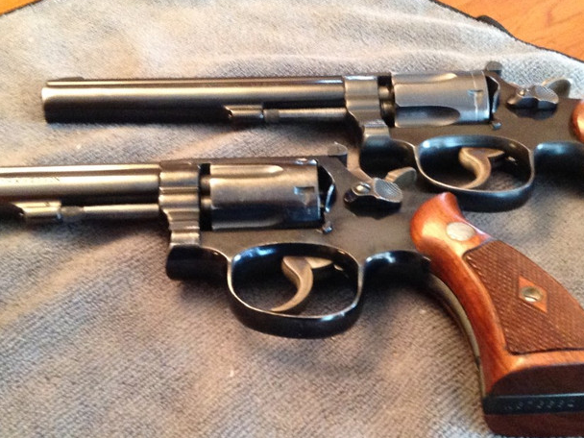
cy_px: 249
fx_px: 979
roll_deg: -7.5
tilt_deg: -44.0
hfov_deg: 33.2
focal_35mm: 58
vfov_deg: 25.2
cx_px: 319
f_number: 2.4
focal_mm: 3.3
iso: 200
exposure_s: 1/17
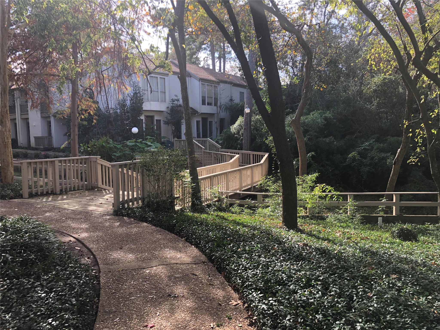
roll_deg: +0.3
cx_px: 220
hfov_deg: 63.4
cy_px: 165
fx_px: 356
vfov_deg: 49.7
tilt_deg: -4.6
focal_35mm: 28
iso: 20
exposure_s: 1/223
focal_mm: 3.99
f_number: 1.8
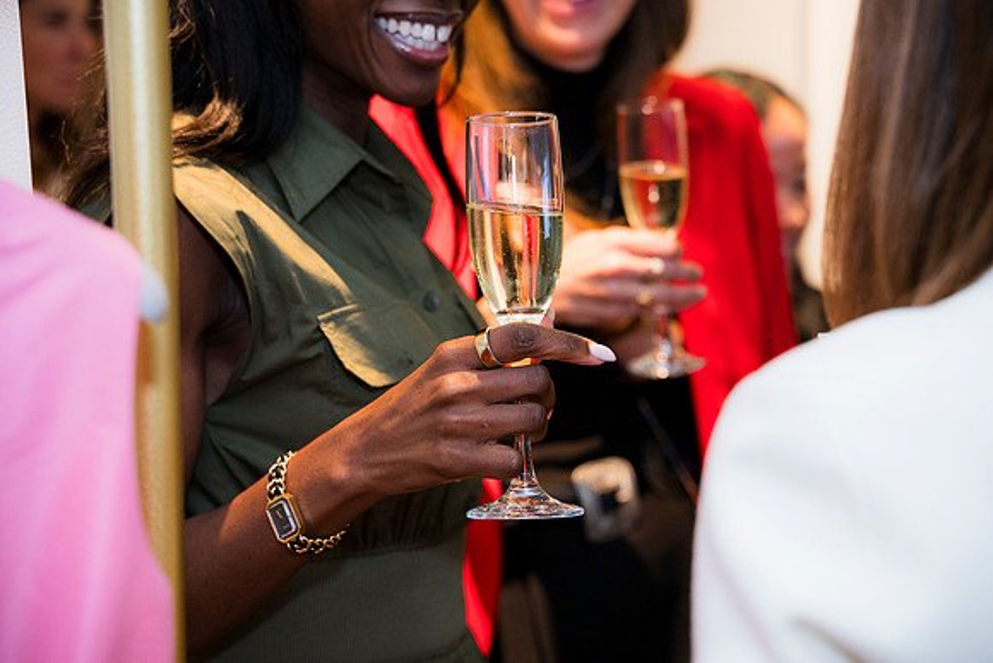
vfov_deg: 18.2
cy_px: 332
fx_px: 2069
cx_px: 496
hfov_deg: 27.0
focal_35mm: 75
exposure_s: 1/100
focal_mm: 75
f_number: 4
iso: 1250
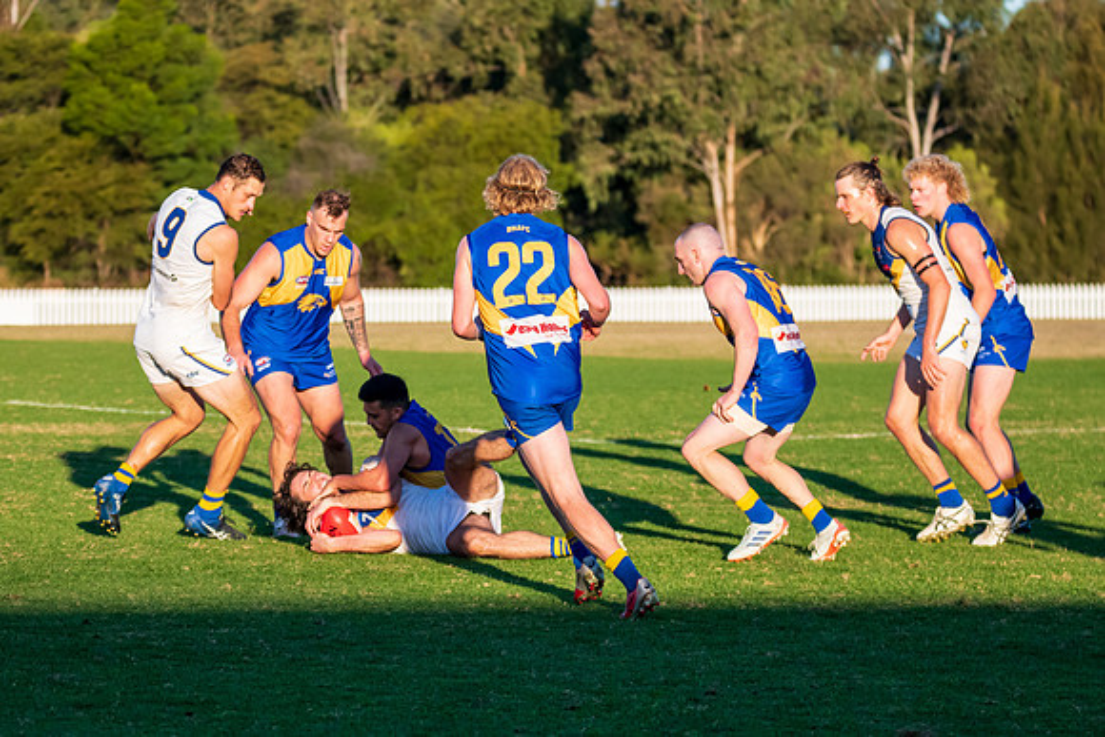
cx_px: 490
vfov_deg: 6.3
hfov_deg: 9.5
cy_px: 385
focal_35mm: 217
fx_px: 6652
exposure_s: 1/2500
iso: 1000
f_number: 6.3
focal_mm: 150
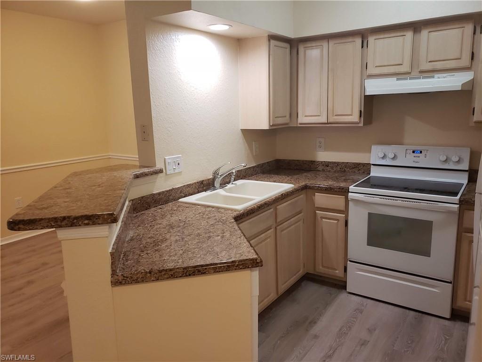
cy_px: 181
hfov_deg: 67.3
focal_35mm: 26
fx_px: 362
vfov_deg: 53.1
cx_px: 241
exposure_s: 1/60
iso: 320
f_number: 2.4
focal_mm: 4.3
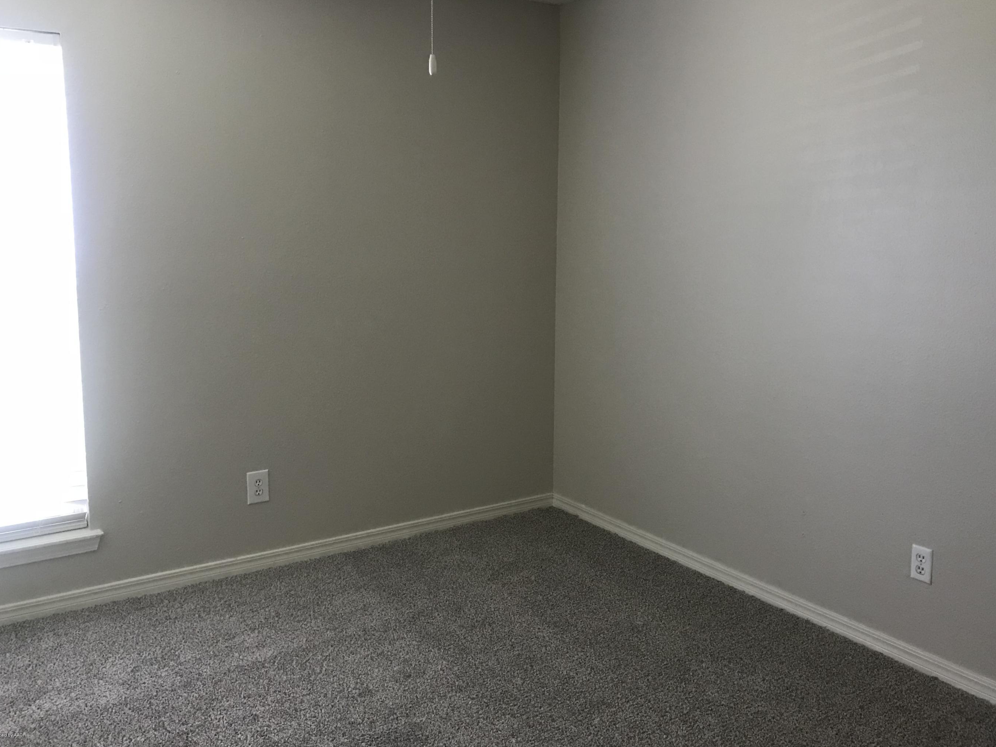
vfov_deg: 45.4
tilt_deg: -8.4
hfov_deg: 58.4
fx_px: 892
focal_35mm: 31
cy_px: 347
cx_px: 508
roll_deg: -1.2
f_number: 1.8
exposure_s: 1/15
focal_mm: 3.99
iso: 64
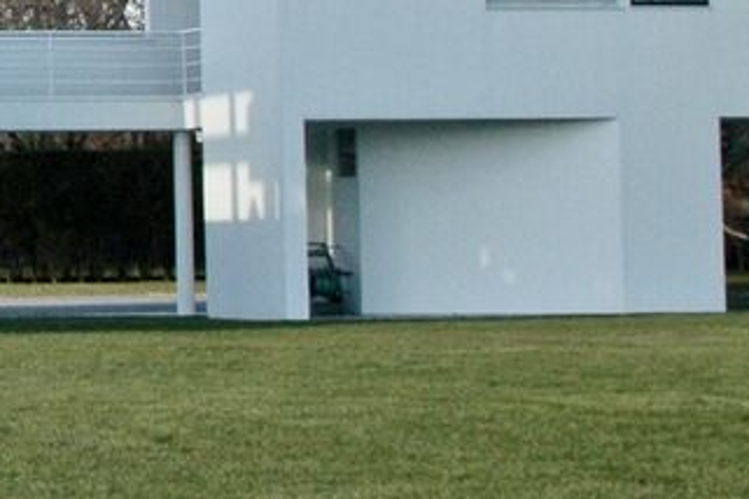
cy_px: -92
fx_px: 3495
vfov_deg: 8.1
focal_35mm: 168
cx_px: -546
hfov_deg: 11.5
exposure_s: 1/400
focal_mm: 24
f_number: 10
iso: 400
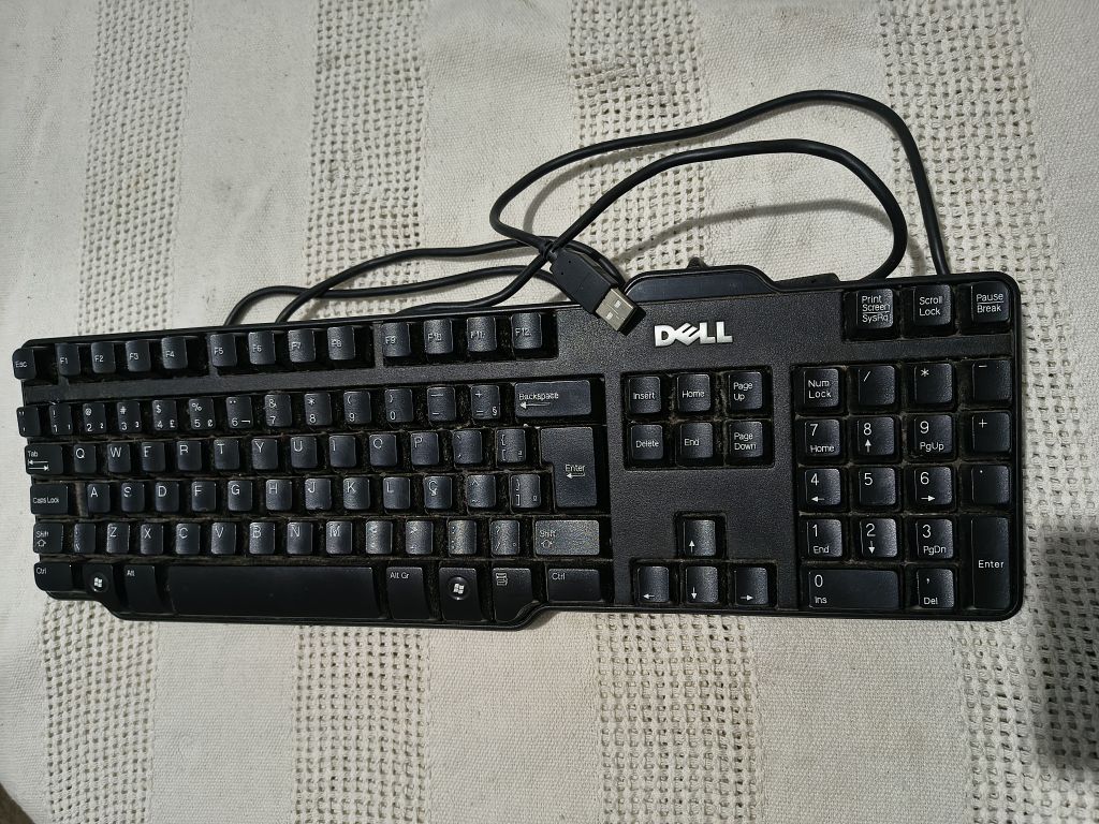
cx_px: 550
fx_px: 762
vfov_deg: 56.8
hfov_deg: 71.6
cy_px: 412
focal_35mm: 24
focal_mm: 5.56
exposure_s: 1/60
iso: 1180
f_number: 1.8
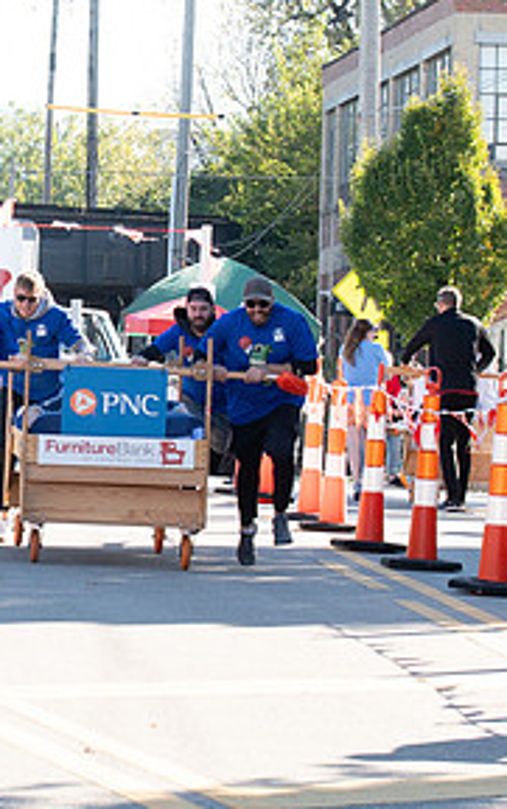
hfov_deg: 6.2
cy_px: 434
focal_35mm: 212
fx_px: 4680
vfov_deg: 9.9
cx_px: -102
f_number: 8
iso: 640
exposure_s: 1/400
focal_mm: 70
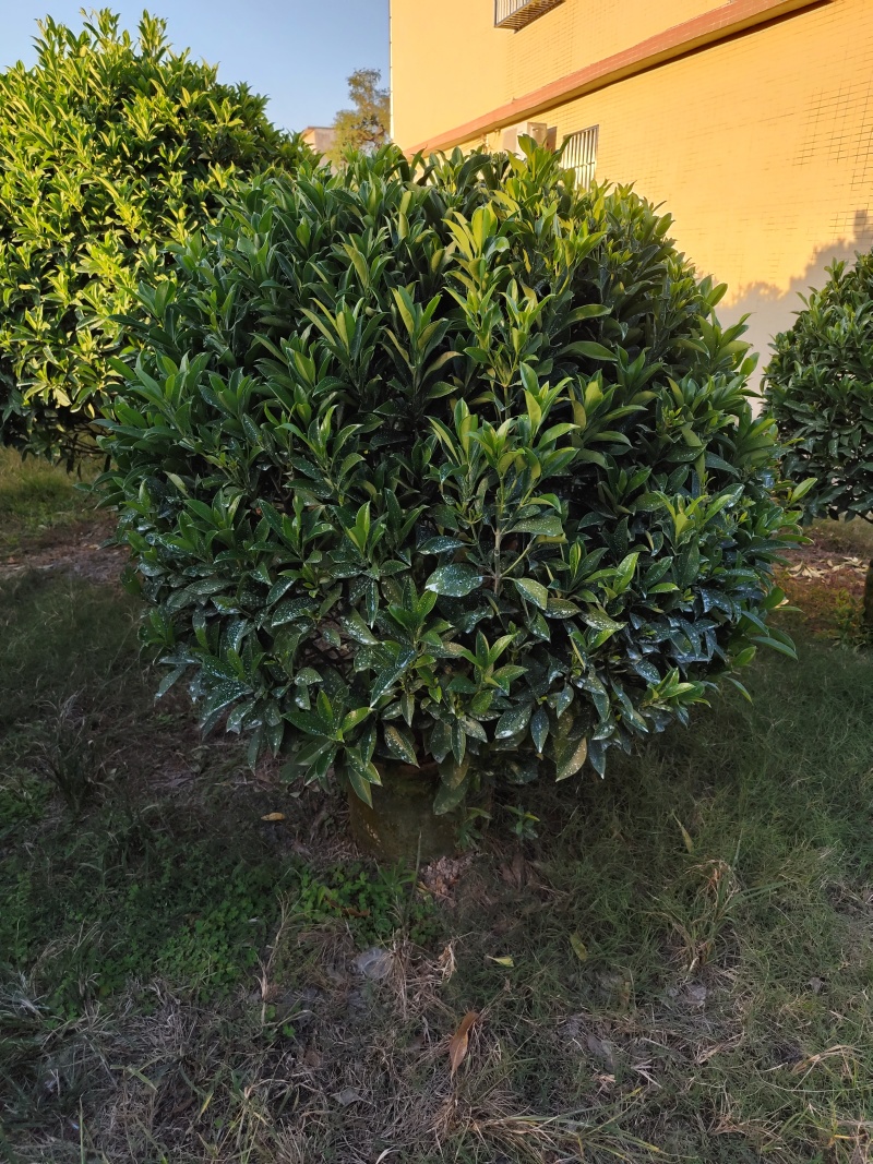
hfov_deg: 58.9
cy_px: 582
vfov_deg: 73.9
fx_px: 774
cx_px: 436
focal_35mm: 23
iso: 50
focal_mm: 6.19
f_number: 1.65
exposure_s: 1/174
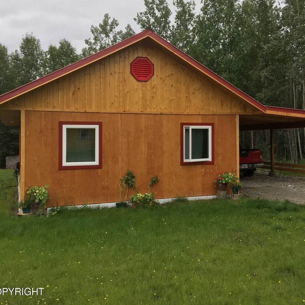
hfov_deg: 42.6
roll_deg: -0.6
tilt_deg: -0.4
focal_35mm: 39
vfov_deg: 42.8
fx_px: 389
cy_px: 133
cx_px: 187
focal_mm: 4.15
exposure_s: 1/469
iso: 25
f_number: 2.2
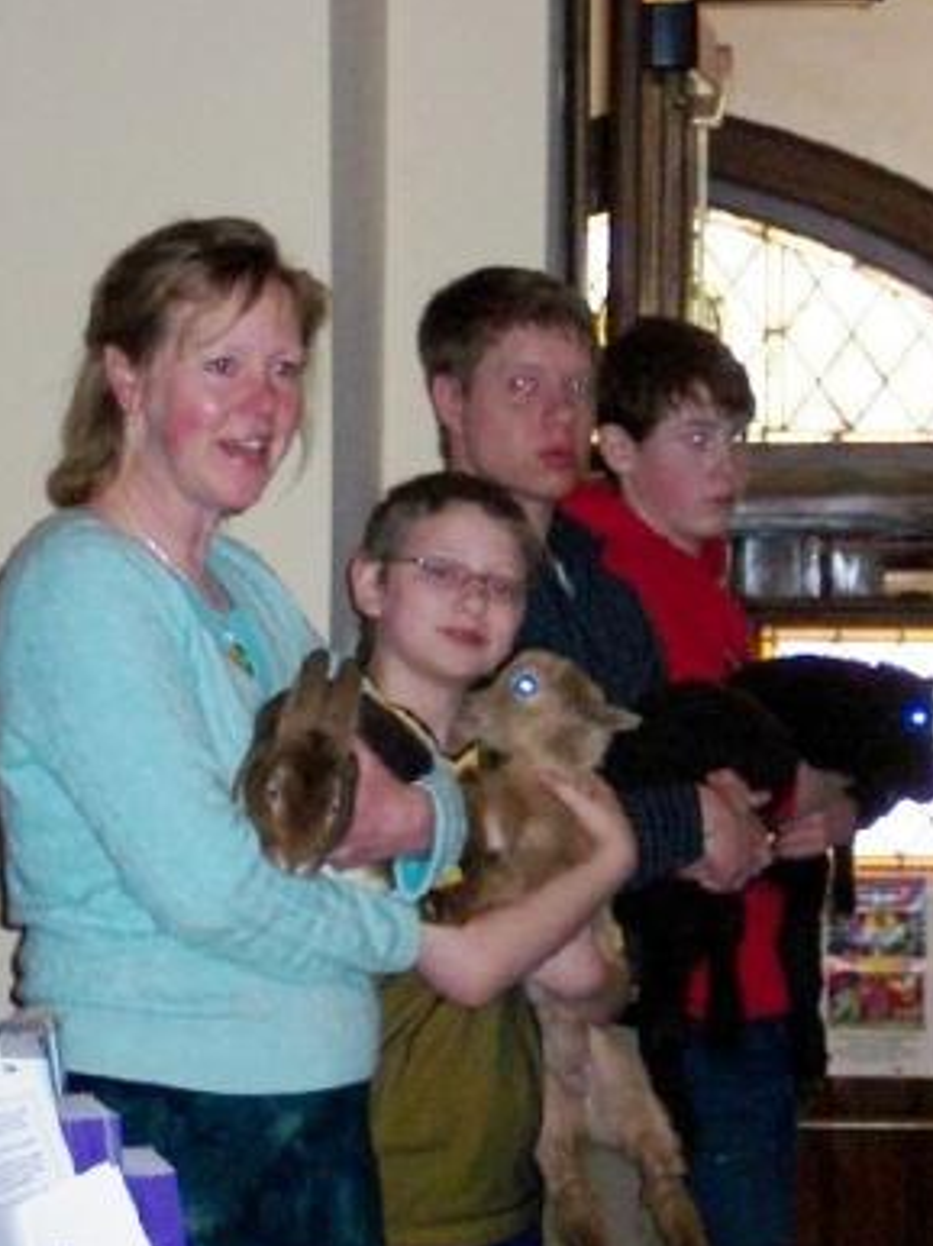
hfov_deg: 10.4
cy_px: 628
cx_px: 591
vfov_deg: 13.9
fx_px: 5109
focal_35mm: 142
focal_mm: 18.7
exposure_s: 1/60
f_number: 4
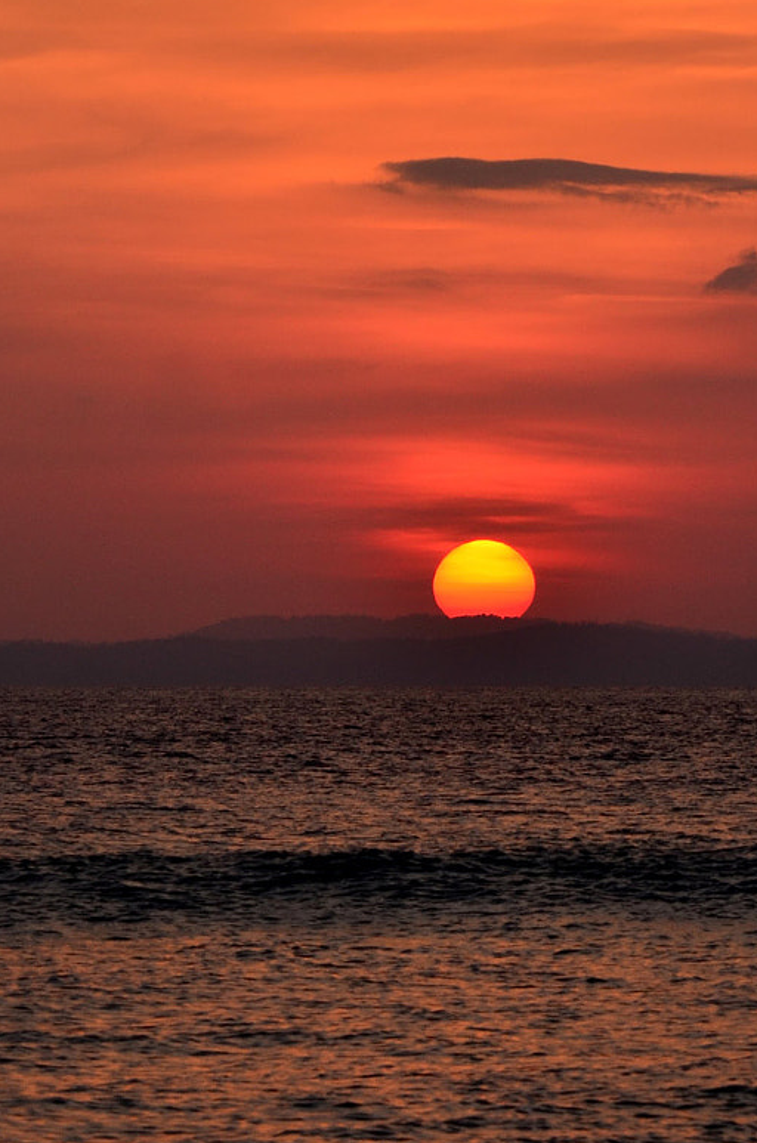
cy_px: 583
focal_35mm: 326
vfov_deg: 6.3
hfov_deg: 4.2
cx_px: 483
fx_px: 10329
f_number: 11
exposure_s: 1/80
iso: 200
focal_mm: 105
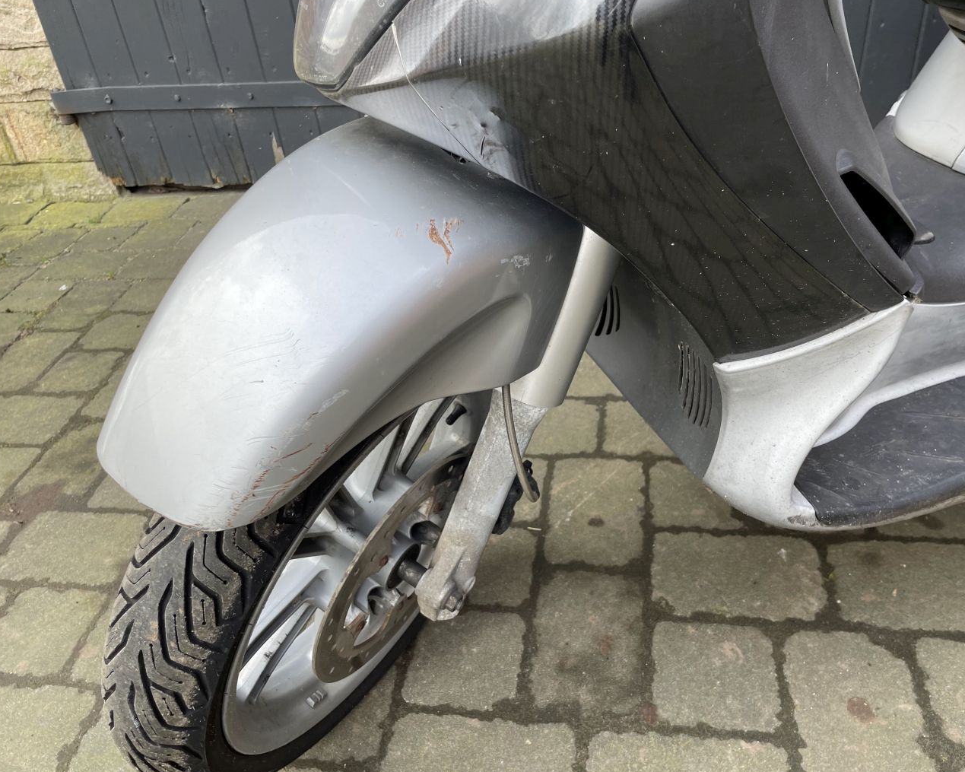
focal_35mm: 28
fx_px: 800
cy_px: 391
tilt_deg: -34.6
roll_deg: +5.1
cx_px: 489
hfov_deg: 62.2
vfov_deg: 51.5
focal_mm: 4.2
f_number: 1.6
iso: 32
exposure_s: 1/179
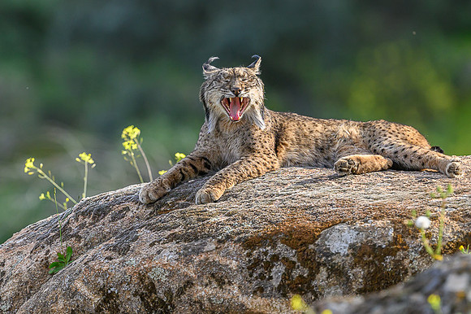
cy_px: 107
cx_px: 196
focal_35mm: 647
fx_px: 8454
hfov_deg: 3.2
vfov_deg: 2.1
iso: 400
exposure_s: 1/2000
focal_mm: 400
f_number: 4
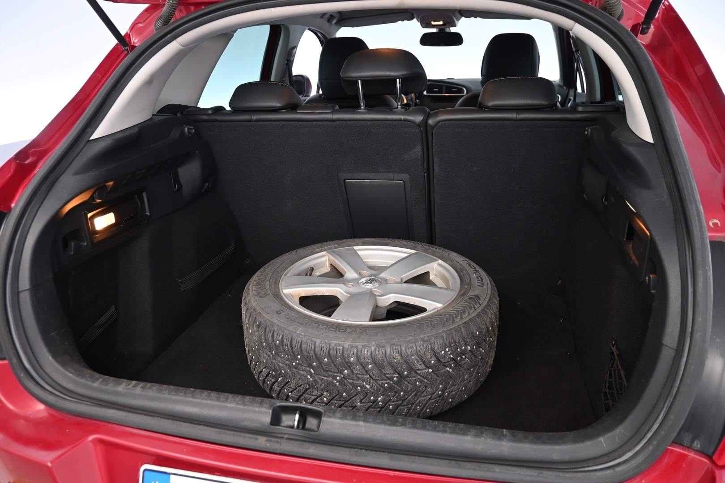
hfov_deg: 70.4
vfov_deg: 50.4
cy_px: 242
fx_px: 514
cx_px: 362
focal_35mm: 26
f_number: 3.5
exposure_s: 1/25
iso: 1000
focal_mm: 17
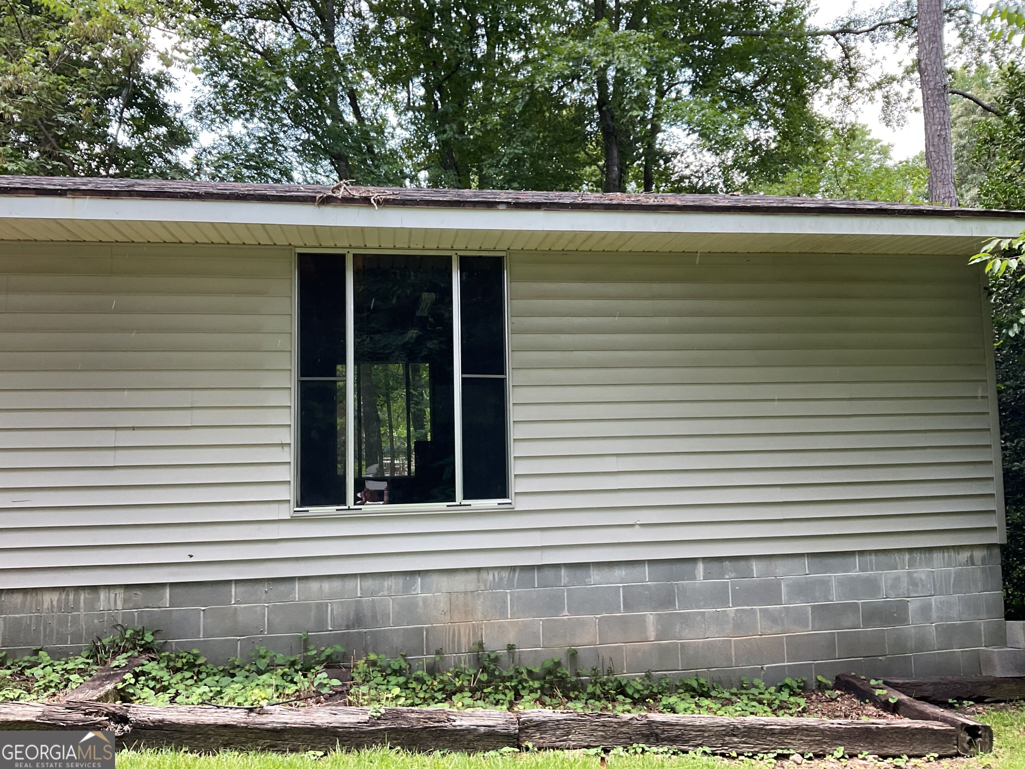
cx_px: 512
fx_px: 859
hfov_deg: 61.7
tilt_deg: +5.3
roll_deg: +1.5
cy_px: 384
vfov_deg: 48.2
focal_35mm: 29
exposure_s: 1/120
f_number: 1.8
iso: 25
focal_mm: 3
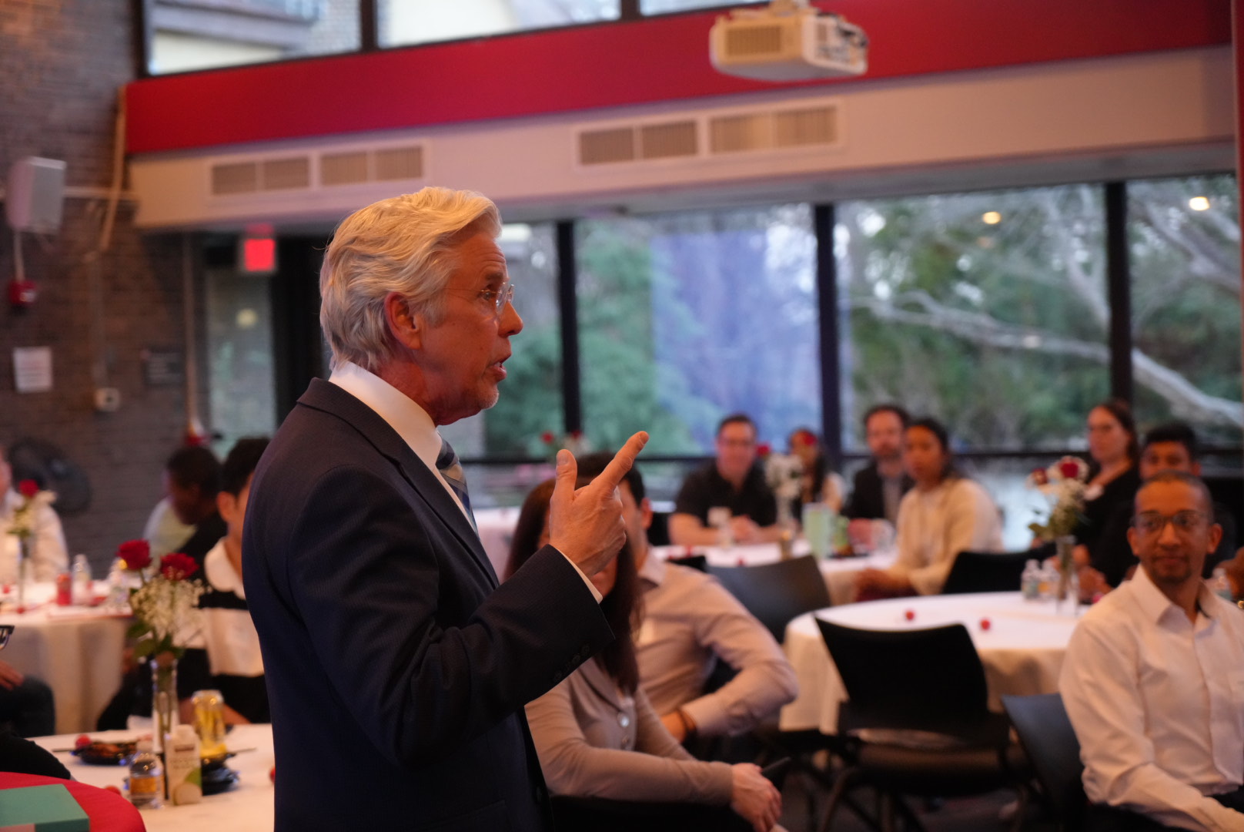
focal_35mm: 70
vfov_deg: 19.5
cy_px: 416
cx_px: 622
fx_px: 2421
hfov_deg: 28.8
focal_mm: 70
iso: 5000
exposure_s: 1/160
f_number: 4
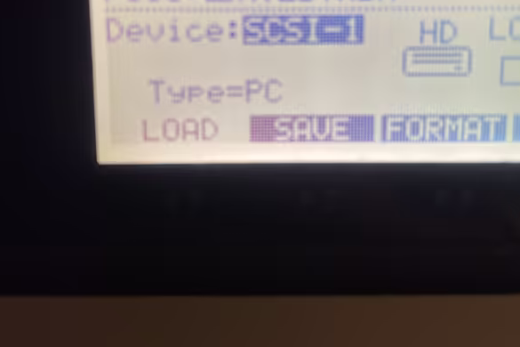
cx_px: 260
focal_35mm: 37
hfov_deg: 51.9
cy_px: 90
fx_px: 534
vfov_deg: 35.2
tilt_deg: -59.9
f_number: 1.6
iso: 80
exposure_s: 1/120
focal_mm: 4.2
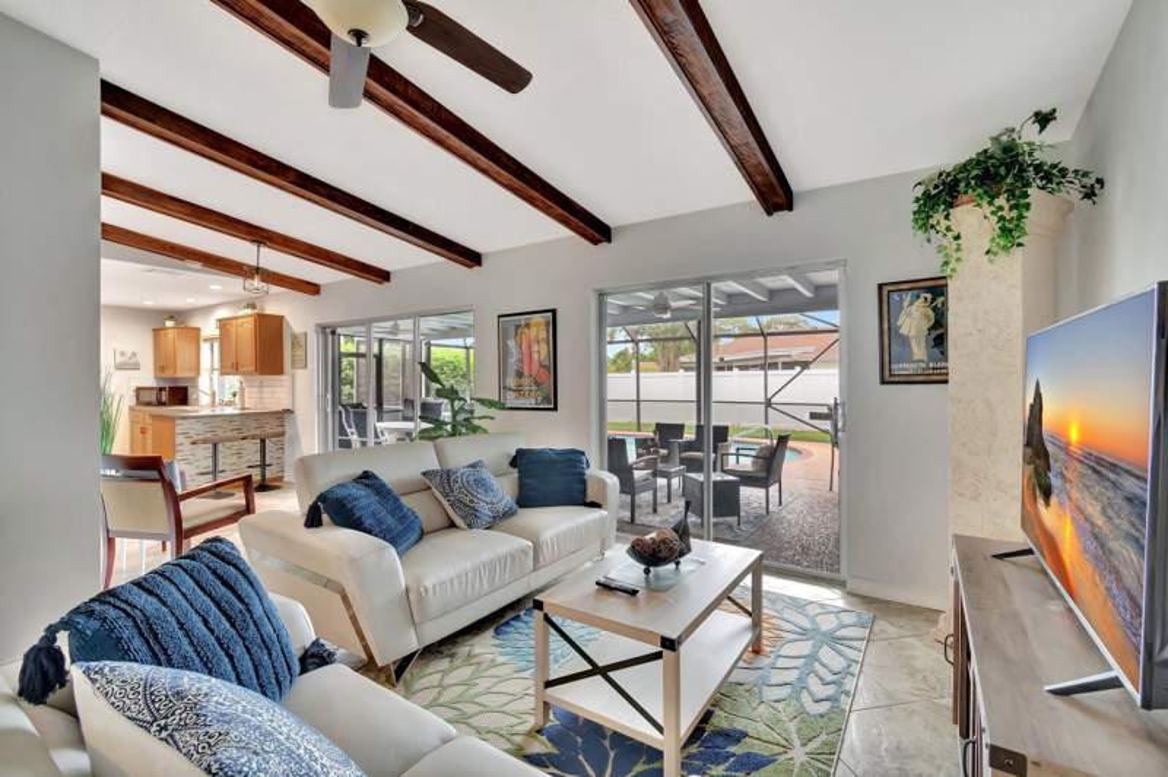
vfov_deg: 77.2
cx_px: 584
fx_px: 486
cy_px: 388
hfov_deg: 100.4
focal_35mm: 15
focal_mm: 10
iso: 1000
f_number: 8
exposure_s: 1/5
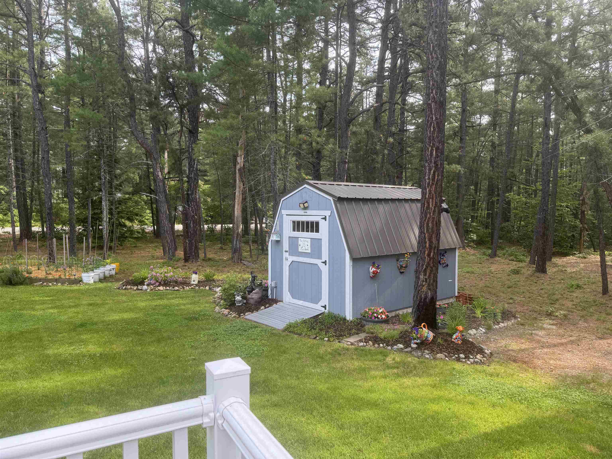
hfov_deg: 71.6
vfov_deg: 56.8
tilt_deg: -2.8
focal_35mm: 24
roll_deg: +0.6
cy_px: 230
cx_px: 306
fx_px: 424
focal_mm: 6.76
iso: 80
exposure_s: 1/451
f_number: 1.78
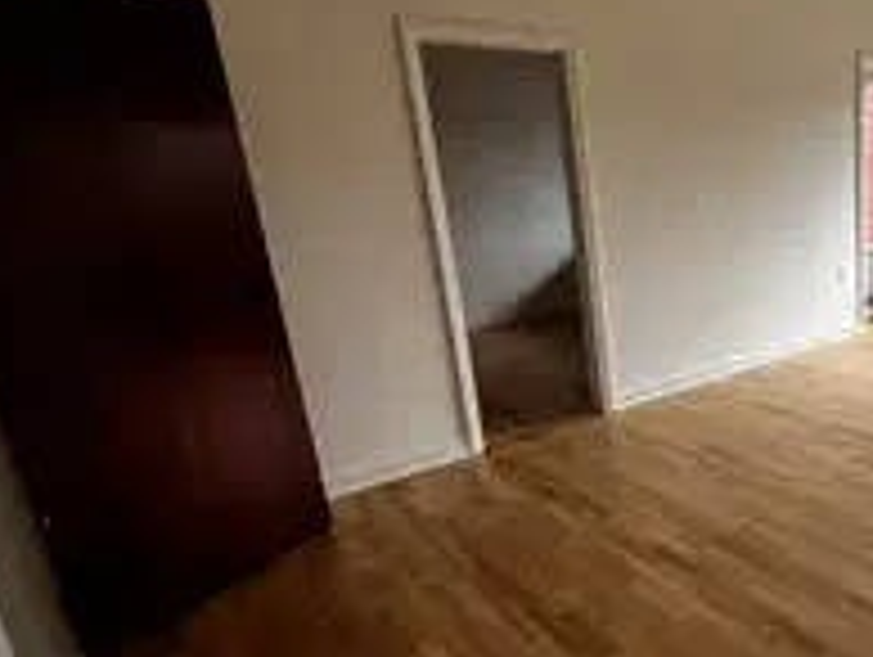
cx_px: 781
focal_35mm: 25
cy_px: 356
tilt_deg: -15.1
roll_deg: +2.4
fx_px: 631
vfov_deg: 54.9
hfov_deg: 59.4
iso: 32
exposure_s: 1/161
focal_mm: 1.57
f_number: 1.8
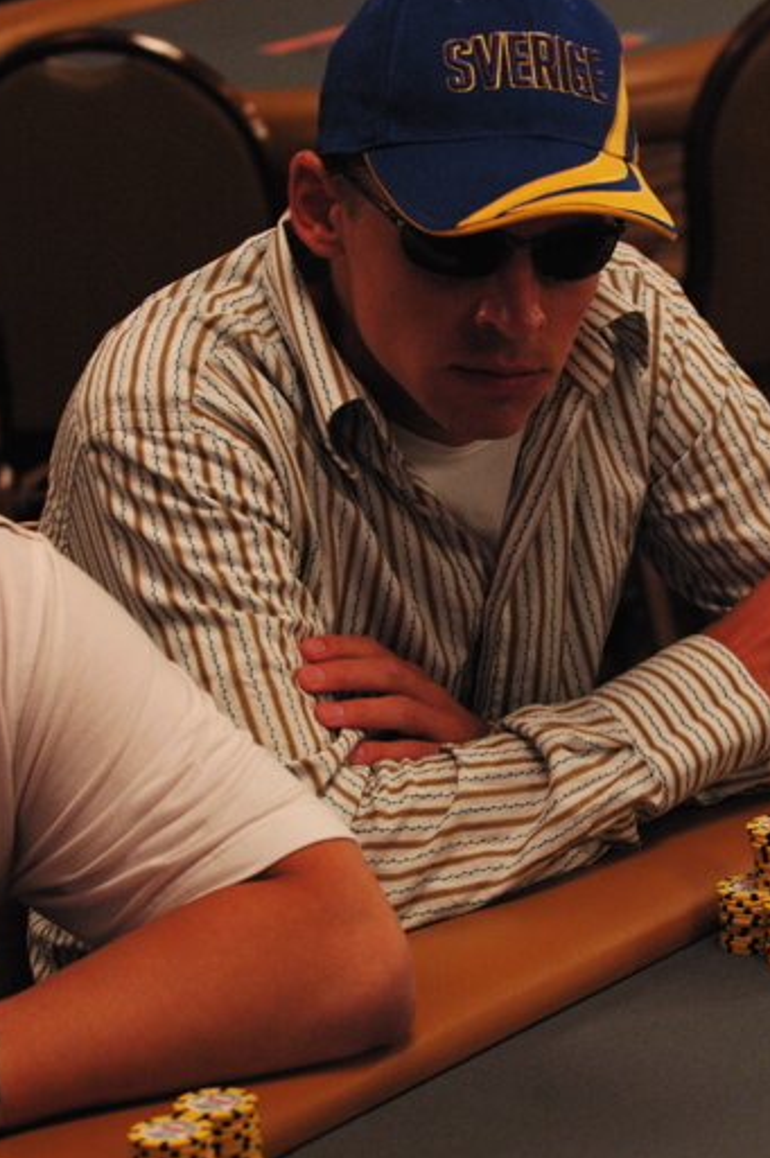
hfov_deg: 9.6
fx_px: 4597
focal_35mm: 143
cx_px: 452
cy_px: 665
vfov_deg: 14.4
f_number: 4
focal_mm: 70
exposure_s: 1/60
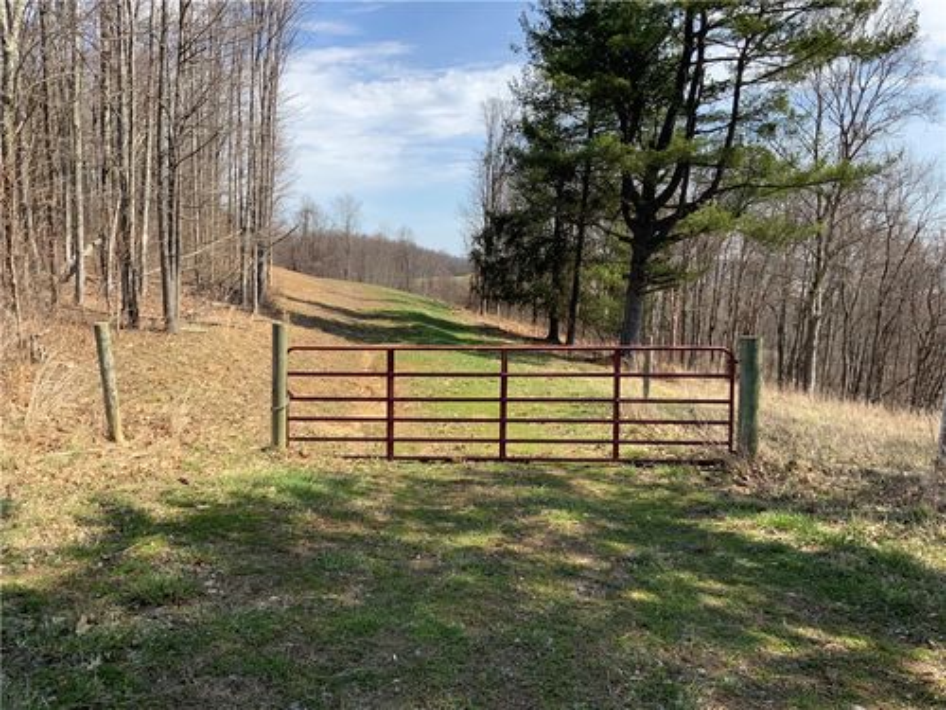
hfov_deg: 61.7
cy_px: 355
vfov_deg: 48.2
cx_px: 473
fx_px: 793
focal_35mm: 29
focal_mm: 3
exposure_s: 1/1121
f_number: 1.8
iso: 16
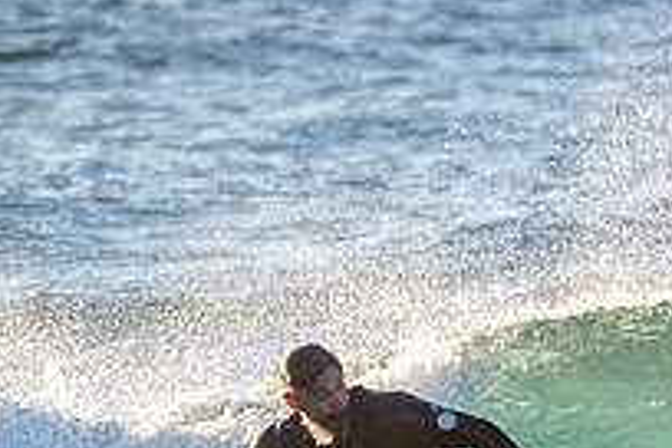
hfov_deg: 1.0
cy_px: 489
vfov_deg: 0.6
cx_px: 293
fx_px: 39813
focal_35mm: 2133
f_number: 5.6
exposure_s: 1/1250
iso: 280
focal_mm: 500
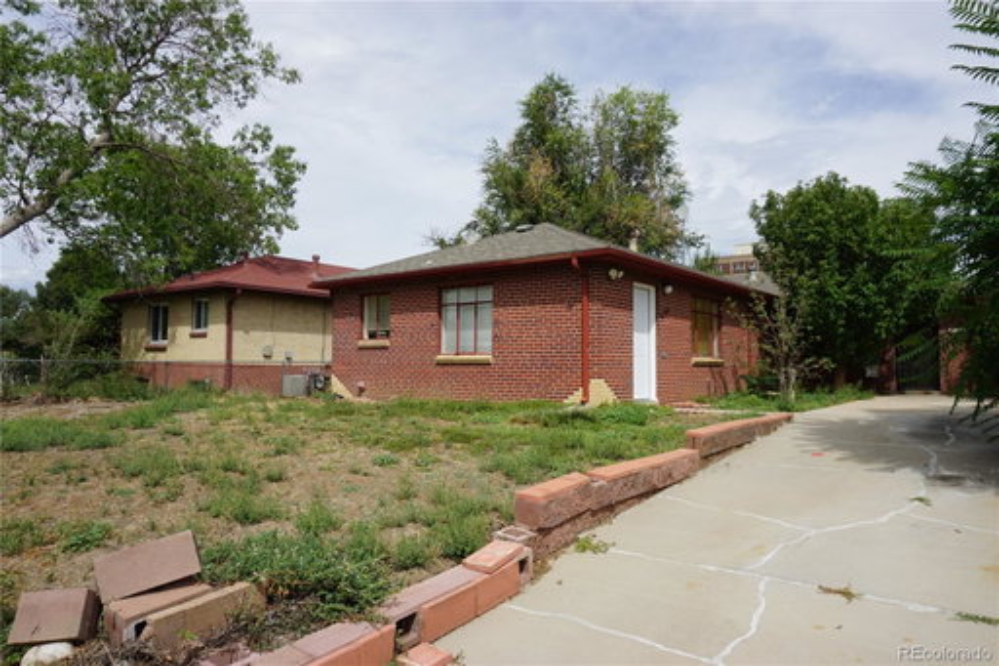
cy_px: 333
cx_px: 500
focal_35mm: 24
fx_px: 666
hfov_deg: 73.8
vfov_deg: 53.1
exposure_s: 1/160
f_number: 11
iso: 100
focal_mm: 16
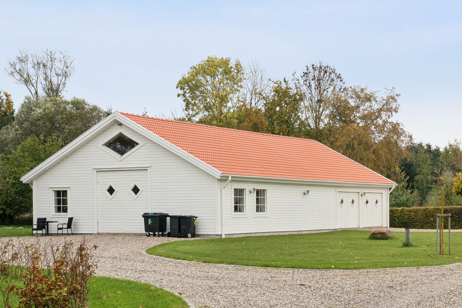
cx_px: 450
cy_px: 163
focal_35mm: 66
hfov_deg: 28.8
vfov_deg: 20.6
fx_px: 847
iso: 800
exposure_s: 1/125
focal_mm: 32
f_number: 10
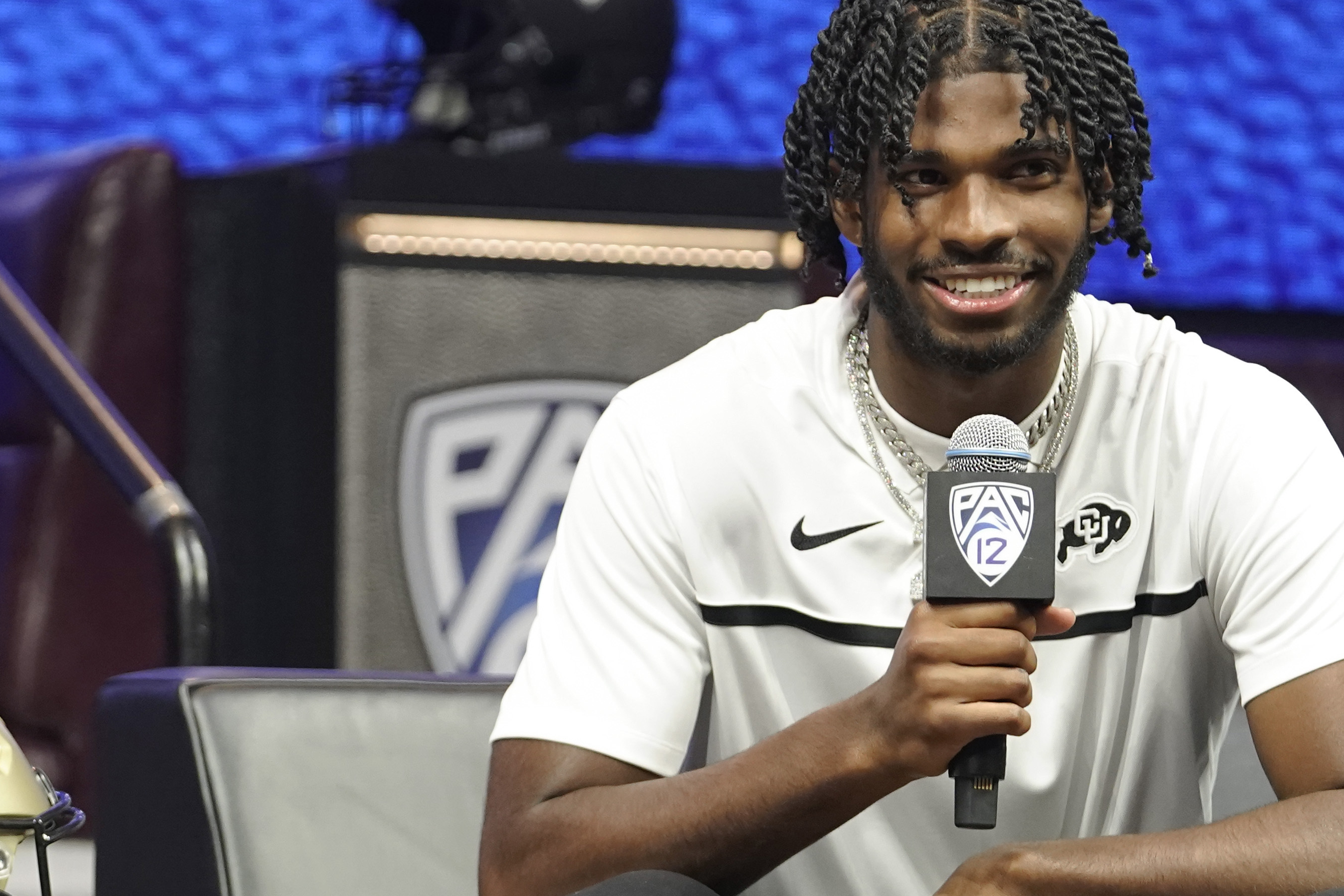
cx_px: 564
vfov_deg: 4.3
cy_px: 530
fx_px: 11834
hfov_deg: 6.5
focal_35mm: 317
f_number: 4
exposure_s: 1/250
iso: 4000
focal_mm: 144
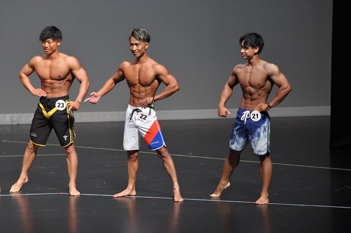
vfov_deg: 4.6
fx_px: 2924
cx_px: 176
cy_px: 116
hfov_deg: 6.9
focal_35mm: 300
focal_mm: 200
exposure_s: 1/400
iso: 10000
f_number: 5.6
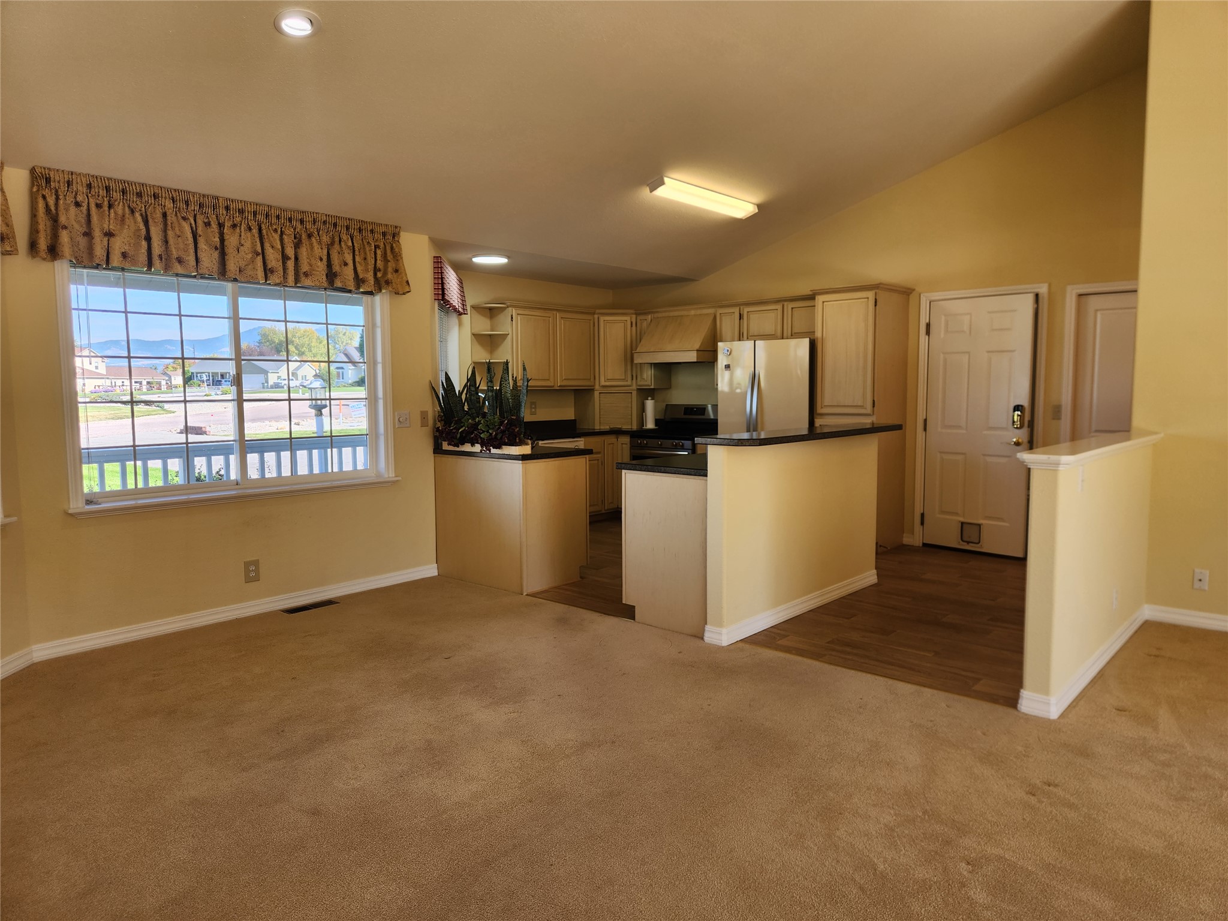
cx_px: 614
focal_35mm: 23
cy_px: 460
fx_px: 816
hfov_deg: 73.9
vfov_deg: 58.9
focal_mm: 5.4
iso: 25
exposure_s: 1/120
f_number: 1.8
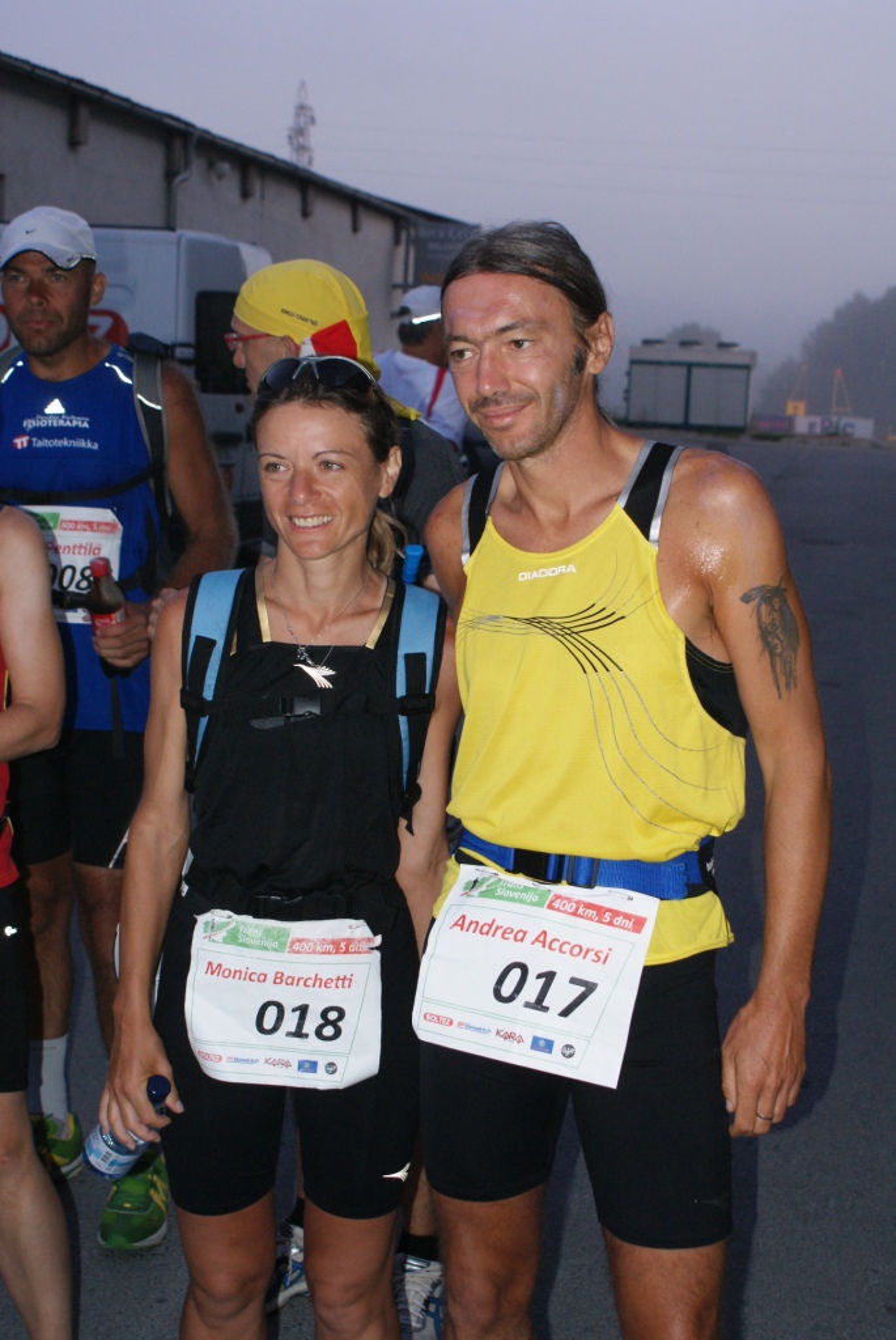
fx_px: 1955
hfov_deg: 25.8
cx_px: 448
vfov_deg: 37.8
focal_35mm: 52
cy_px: 670
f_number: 5.6
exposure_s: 1/60
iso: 400
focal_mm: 35
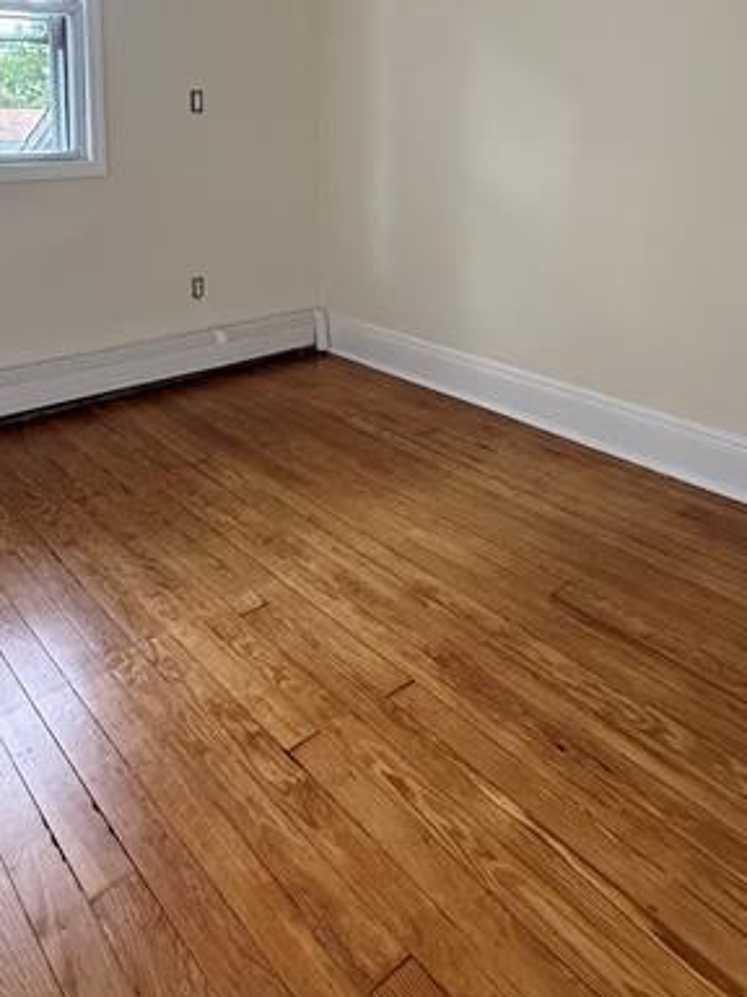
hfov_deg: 49.5
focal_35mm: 28
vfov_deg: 59.3
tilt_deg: -6.6
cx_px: 311
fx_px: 806
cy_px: 223
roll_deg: -0.5
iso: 400
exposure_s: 1/78
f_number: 2.2
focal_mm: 2.22
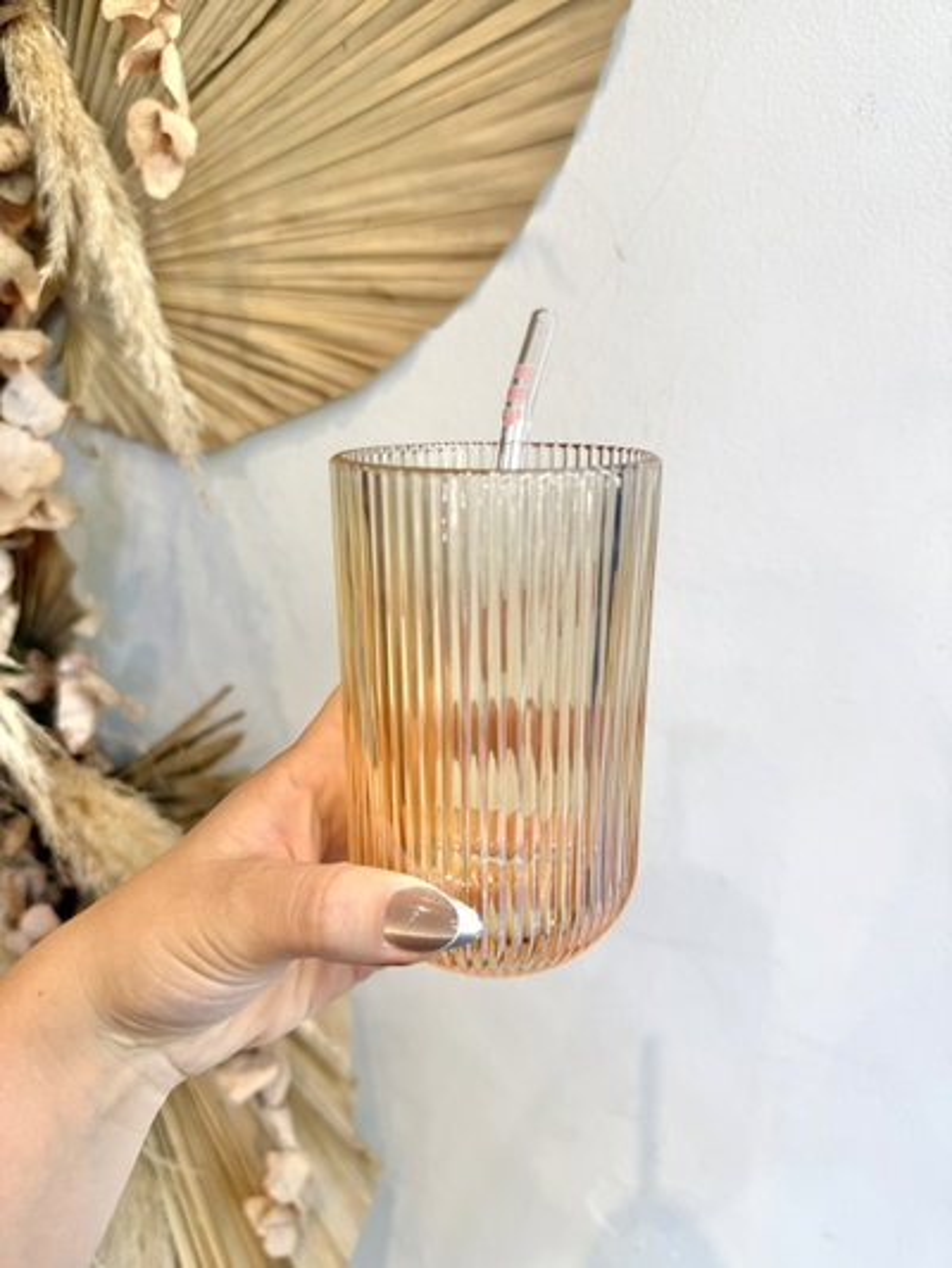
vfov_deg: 71.6
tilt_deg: -17.3
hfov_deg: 56.8
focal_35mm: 24
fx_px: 880
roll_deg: -3.7
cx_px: 476
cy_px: 634
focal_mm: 6.76
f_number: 1.78
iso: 100
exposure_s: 1/121
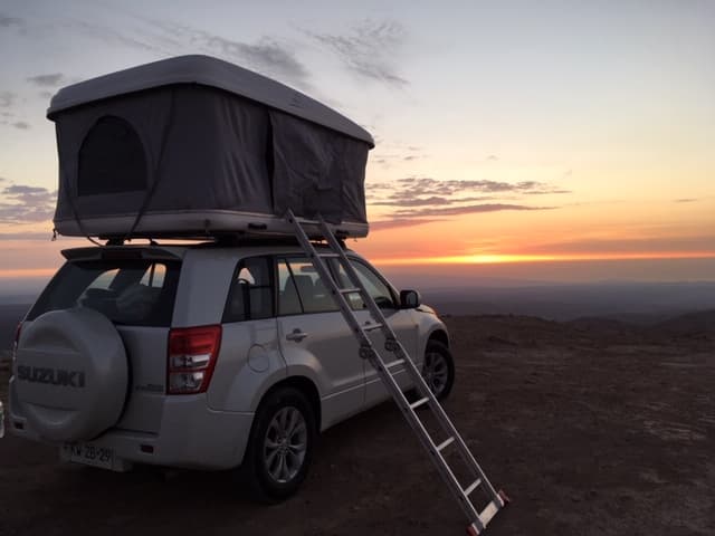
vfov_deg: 48.2
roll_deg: +2.4
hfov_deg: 61.7
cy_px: 268
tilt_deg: -0.3
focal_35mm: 29
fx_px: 599
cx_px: 358
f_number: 2.2
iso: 32
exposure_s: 1/100
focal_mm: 4.15
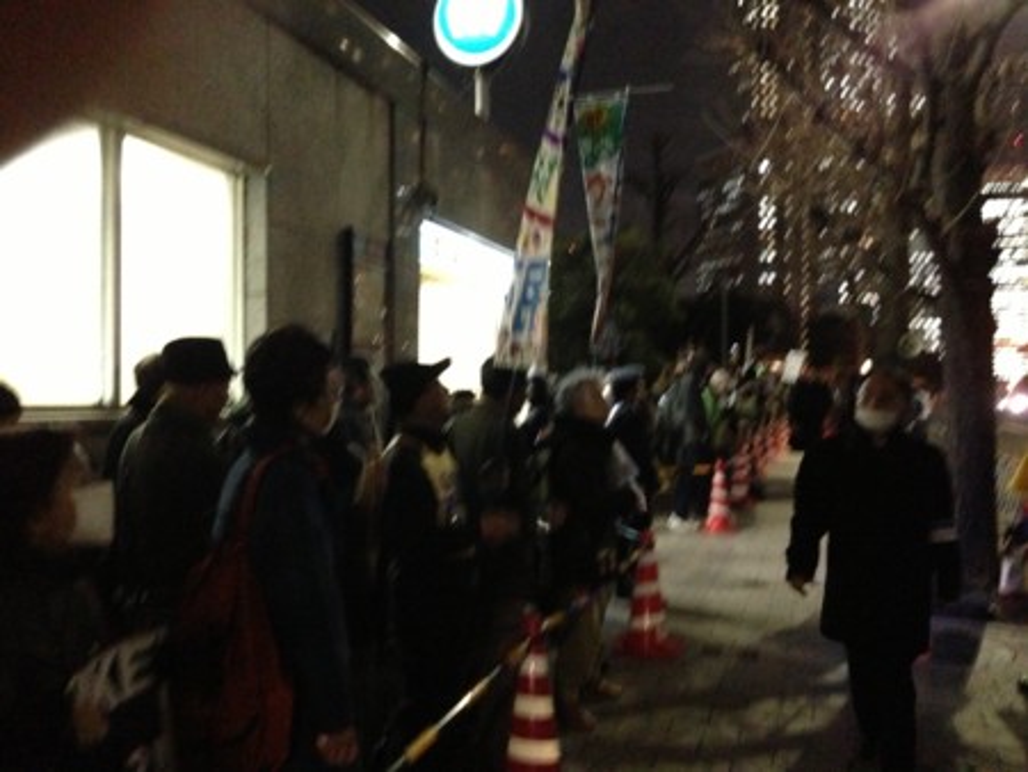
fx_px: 981
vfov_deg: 43.0
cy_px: 386
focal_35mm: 33
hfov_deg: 55.3
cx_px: 514
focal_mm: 4.13
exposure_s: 1/20
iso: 1250
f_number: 2.4
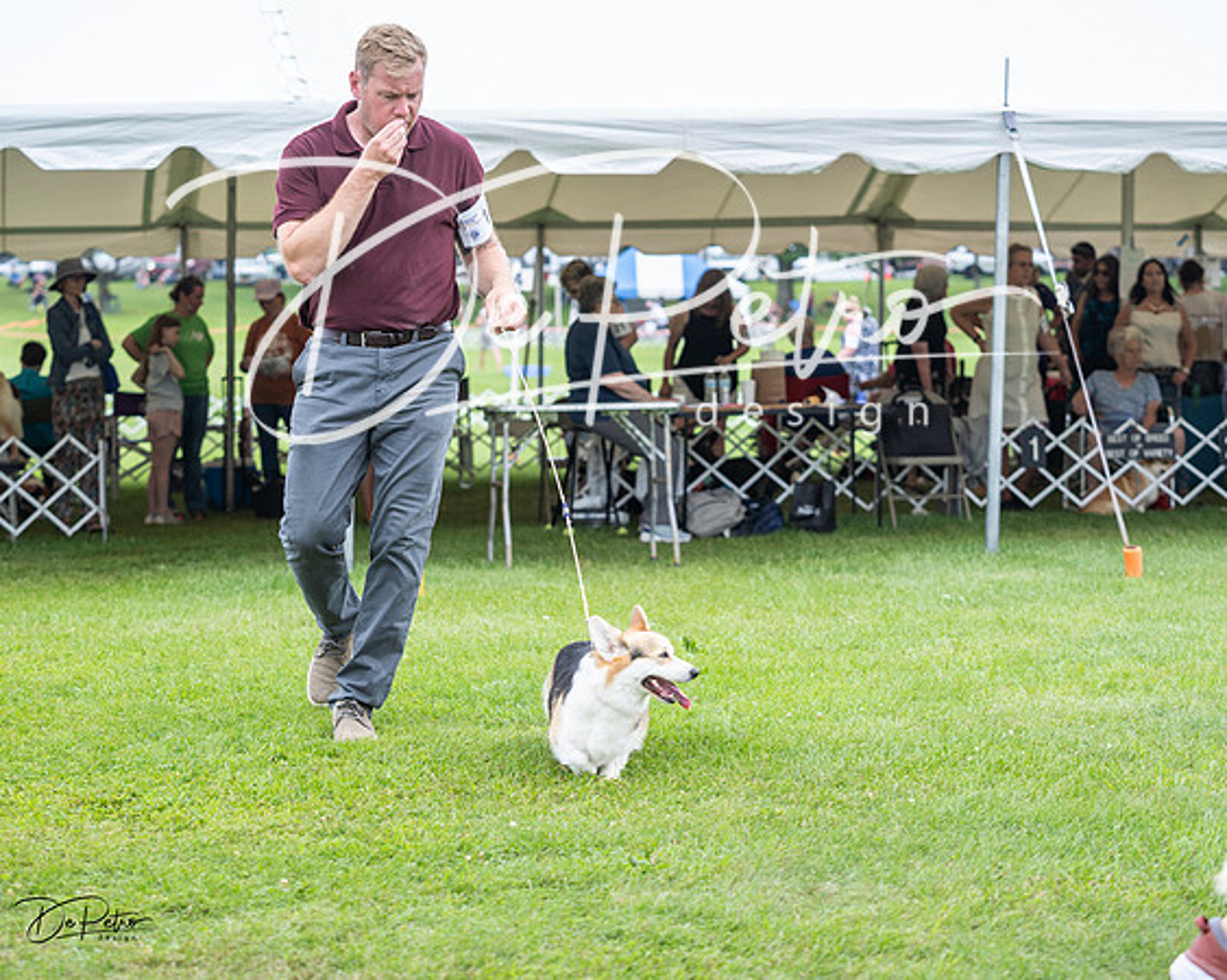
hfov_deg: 24.2
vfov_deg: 19.4
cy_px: 490
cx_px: 614
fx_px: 2862
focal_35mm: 79
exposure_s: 1/640
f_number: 3.5
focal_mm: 70
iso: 200
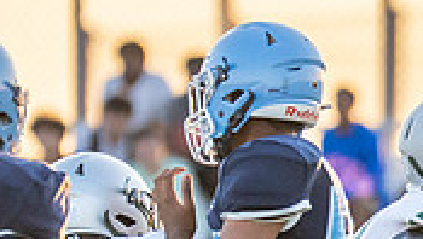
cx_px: 647
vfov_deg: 0.9
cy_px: 393
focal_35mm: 1339
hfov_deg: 1.6
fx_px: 15039
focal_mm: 200
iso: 800
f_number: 2.8
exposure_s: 1/2000
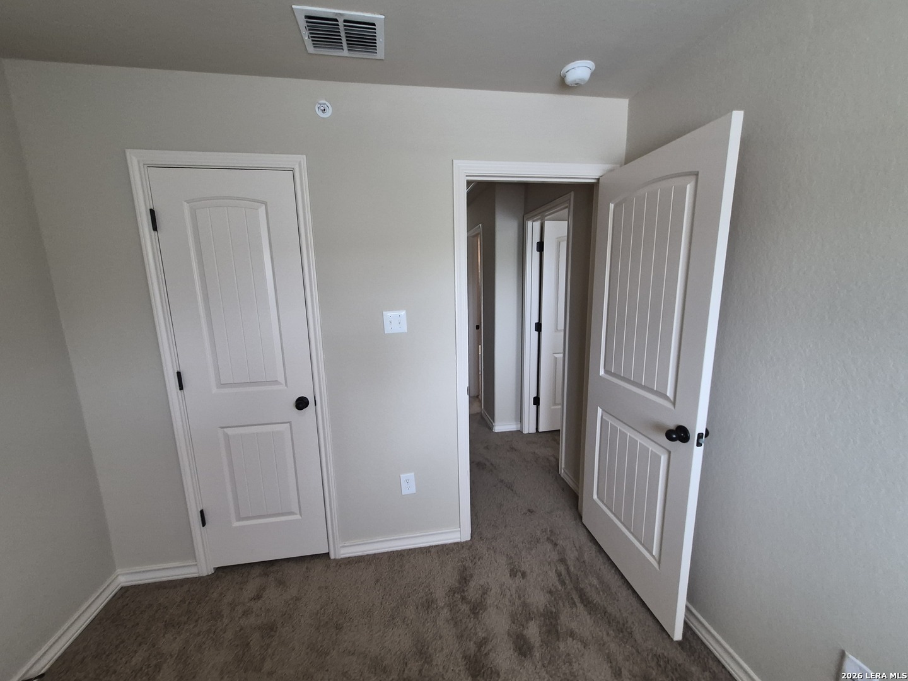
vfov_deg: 89.9
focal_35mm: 13
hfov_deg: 106.2
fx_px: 341
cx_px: 454
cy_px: 340
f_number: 2.2
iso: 250
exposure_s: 1/59
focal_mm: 1.74
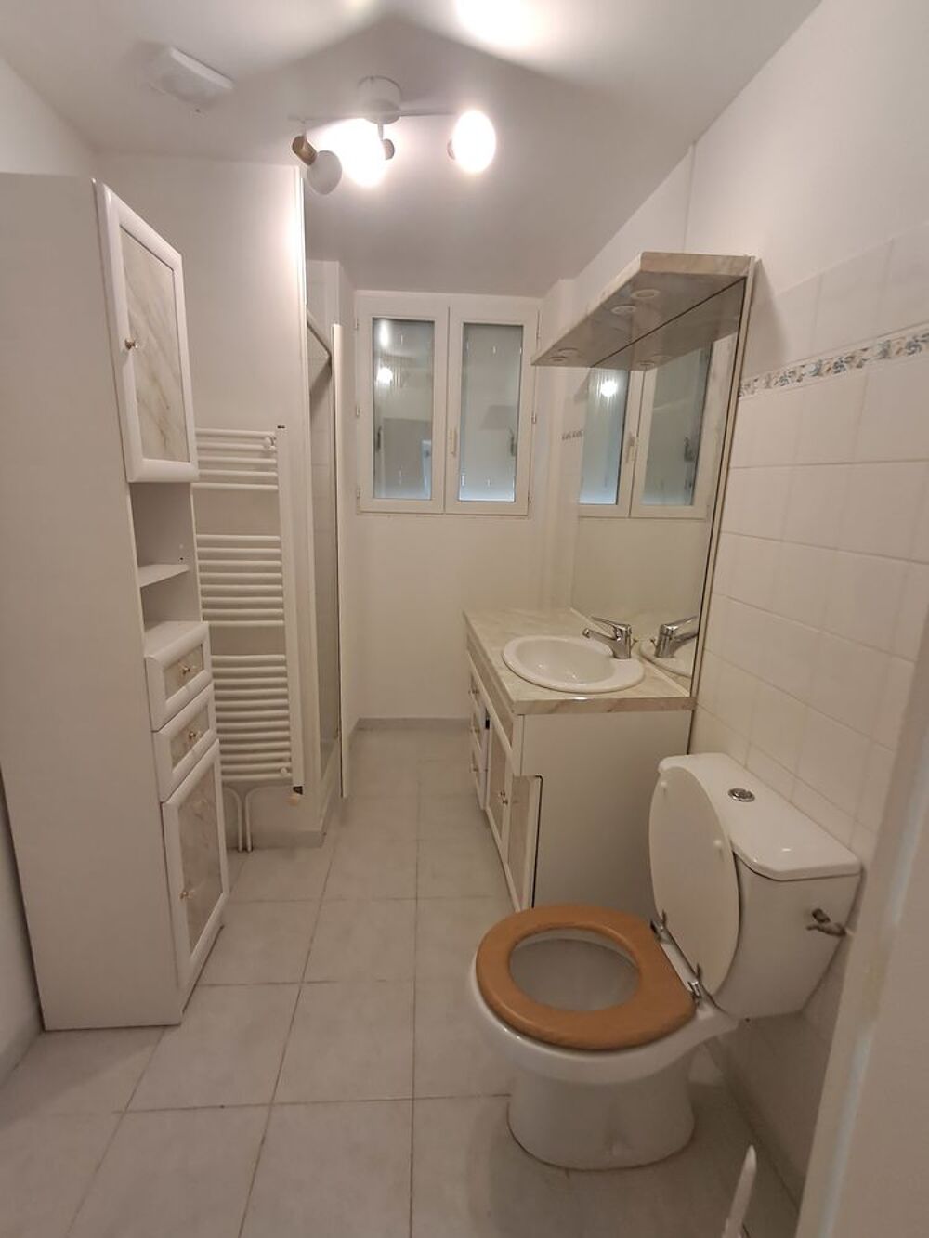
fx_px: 572
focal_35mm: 16
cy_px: 619
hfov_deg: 78.1
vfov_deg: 94.5
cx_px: 464
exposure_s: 1/50
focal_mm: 1.64
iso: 160
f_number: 2.2
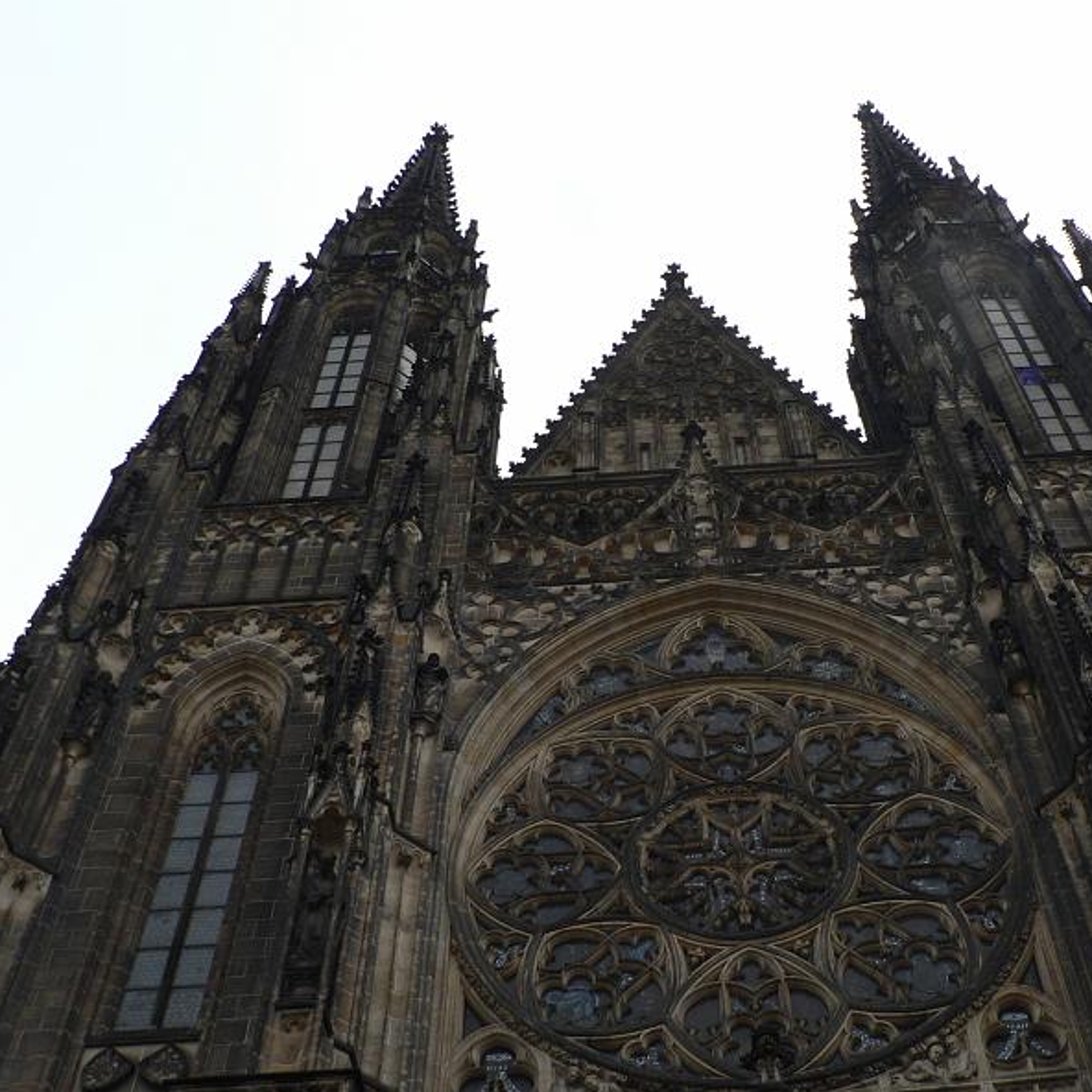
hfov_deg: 38.7
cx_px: 732
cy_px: 540
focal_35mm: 43
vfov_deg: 39.2
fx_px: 1535
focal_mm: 6
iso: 80
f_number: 4.5
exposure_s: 1/400
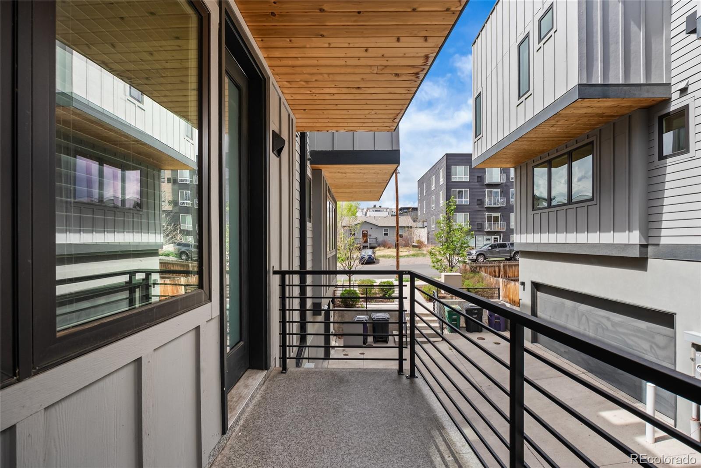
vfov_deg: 73.8
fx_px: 312
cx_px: 350
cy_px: 234
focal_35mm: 16
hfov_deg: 96.7
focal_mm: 16
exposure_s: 1/80
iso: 200
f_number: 8
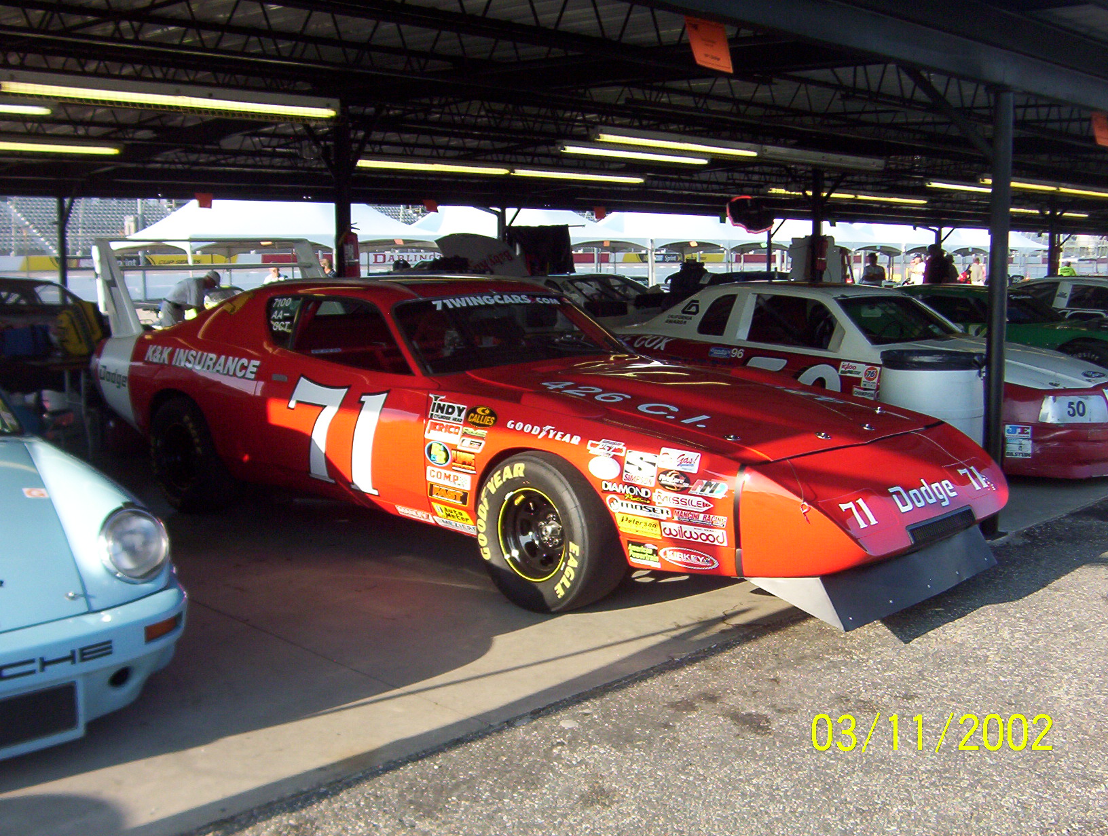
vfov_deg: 39.8
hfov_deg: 51.2
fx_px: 1155
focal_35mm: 36
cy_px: 418
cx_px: 554
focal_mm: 5.54
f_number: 2.76
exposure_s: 1/855
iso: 100
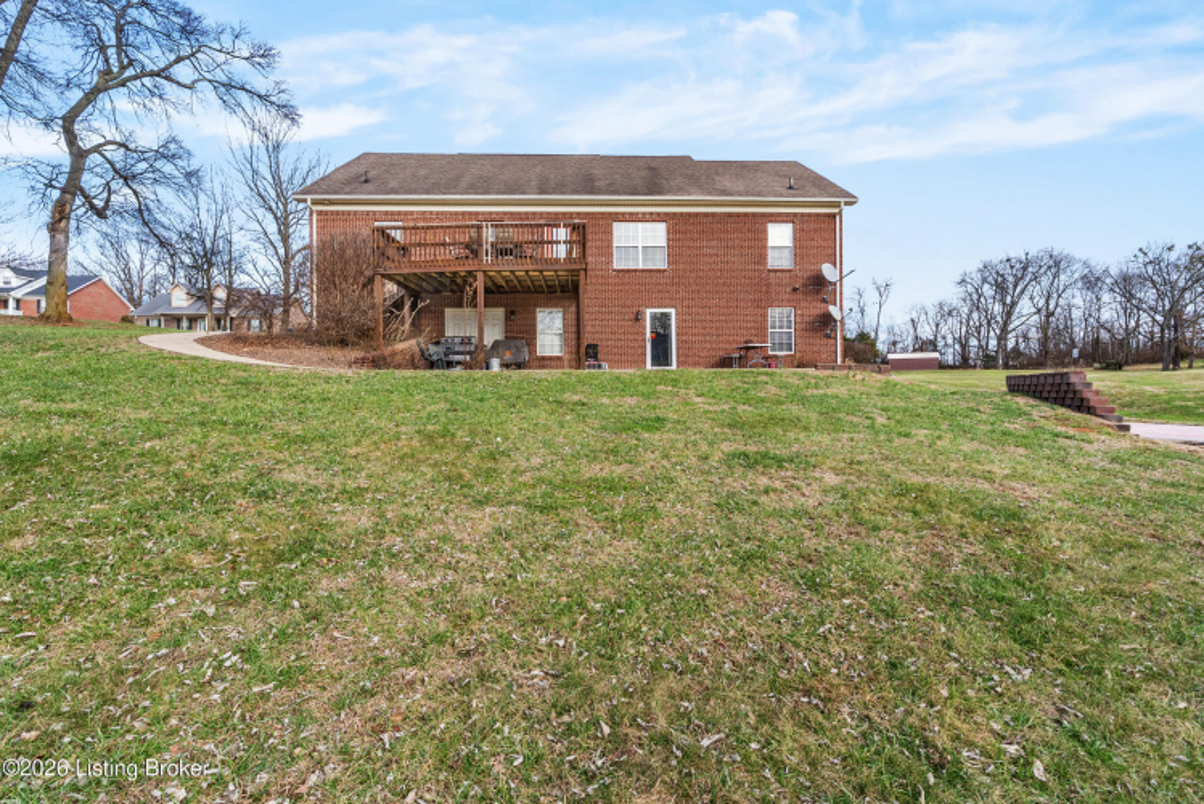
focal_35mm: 16
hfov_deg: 96.7
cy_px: 402
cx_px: 602
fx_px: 535
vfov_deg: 73.8
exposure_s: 1/50
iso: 400
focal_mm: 16
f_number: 11
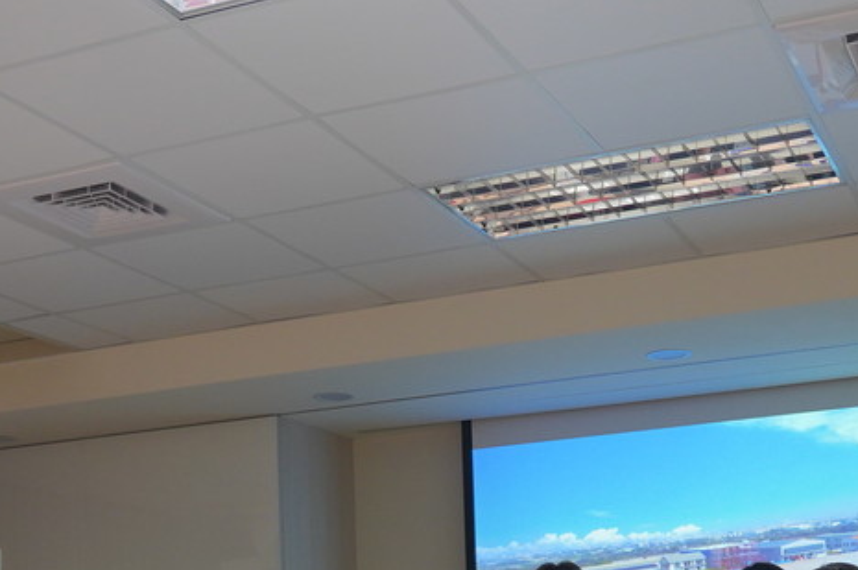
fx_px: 1476
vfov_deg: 20.9
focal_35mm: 62
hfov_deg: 32.3
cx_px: 500
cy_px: 618
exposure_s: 1/160
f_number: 4
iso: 1600
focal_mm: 24
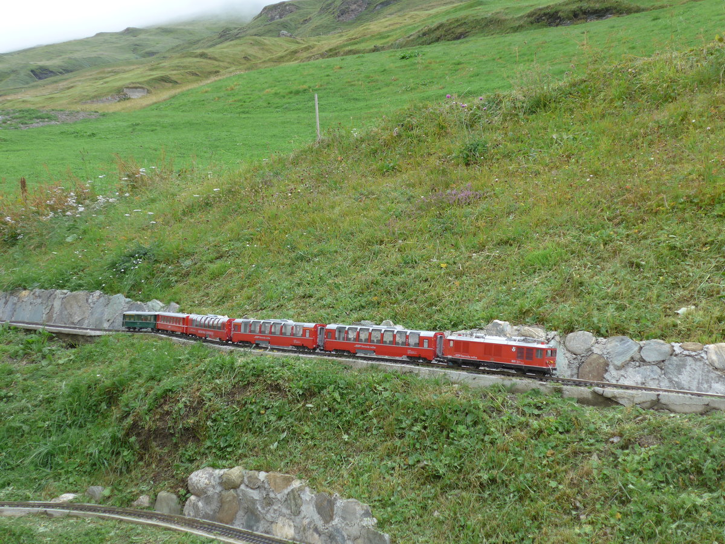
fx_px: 859
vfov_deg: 35.1
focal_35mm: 41
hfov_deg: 45.8
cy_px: 272
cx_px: 362
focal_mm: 8.4
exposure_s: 1/500
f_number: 2.8
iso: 80
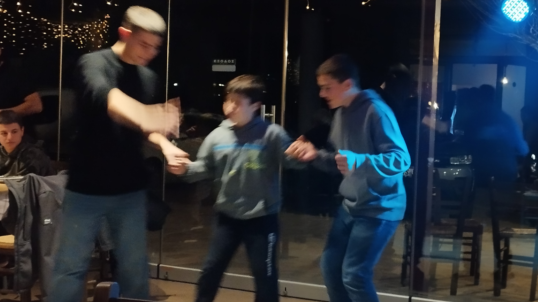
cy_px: 150
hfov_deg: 36.5
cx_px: 394
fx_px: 799
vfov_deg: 21.5
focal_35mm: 56
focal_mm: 5.89
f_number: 1.89
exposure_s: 1/20
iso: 710
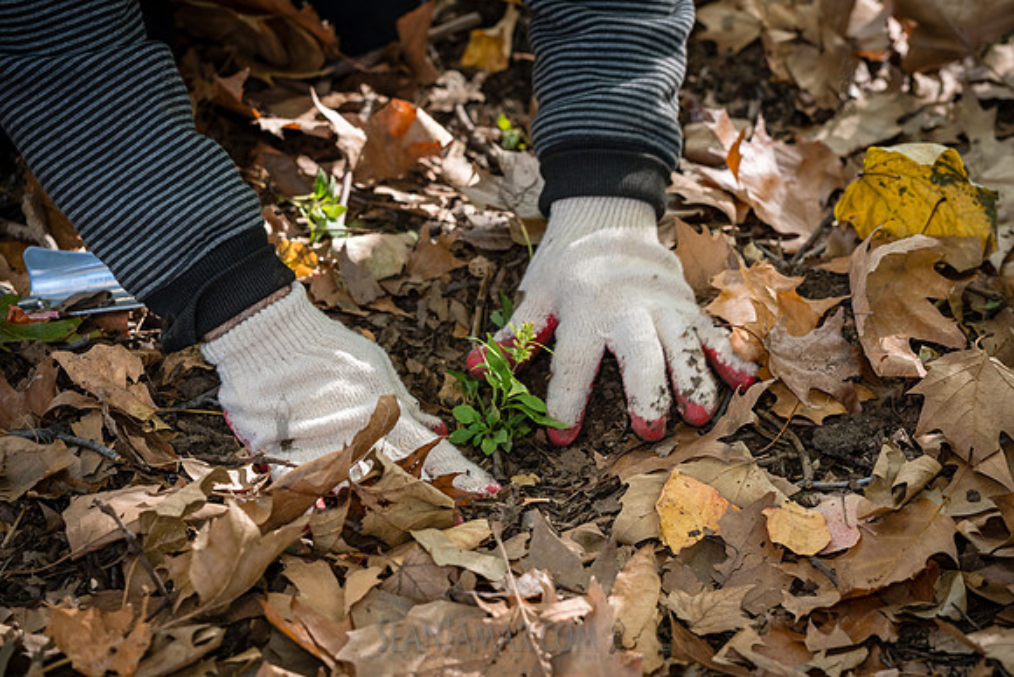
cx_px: 589
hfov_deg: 16.6
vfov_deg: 11.1
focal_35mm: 123
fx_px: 3473
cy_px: 351
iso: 500
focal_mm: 100
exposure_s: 1/100
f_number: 4
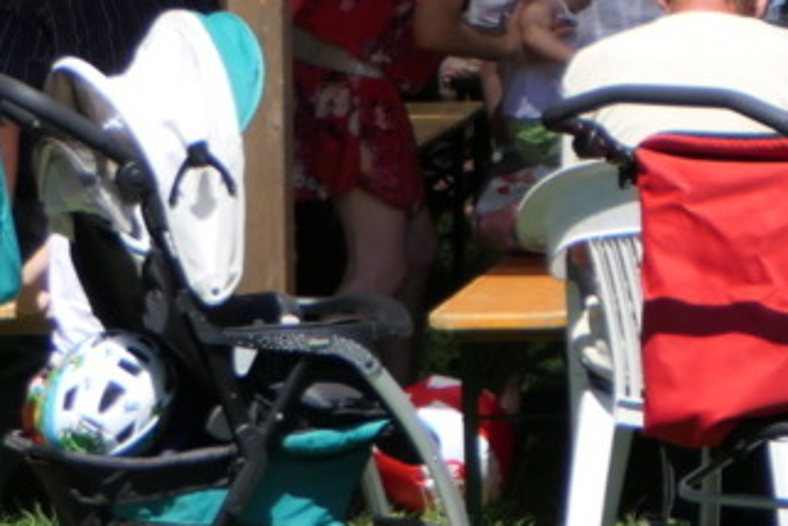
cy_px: -215
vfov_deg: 5.2
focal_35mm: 263
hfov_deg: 7.6
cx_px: 1360
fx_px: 5756
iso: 125
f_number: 4
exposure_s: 1/800
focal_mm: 24.2
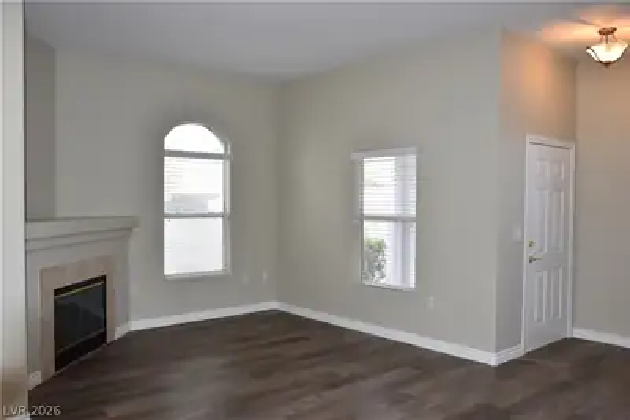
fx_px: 525
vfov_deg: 43.6
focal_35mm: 30
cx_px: 315
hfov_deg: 61.9
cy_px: 210
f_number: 5.6
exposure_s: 1/125
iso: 720
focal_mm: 20
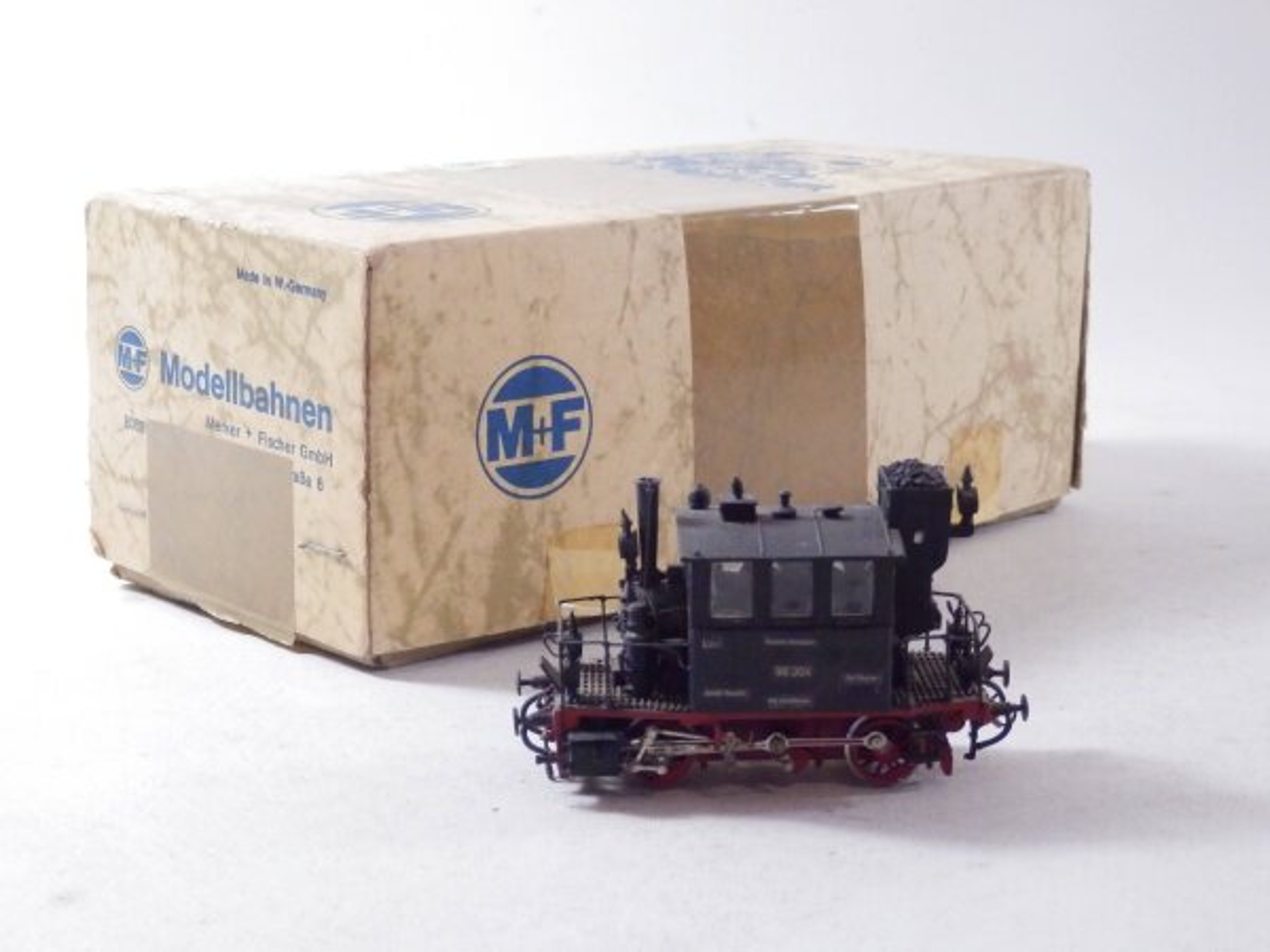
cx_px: 635
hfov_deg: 29.4
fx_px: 2421
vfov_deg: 22.3
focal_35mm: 66
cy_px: 476
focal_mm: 11.9
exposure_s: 1/160
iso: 1250
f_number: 4.4
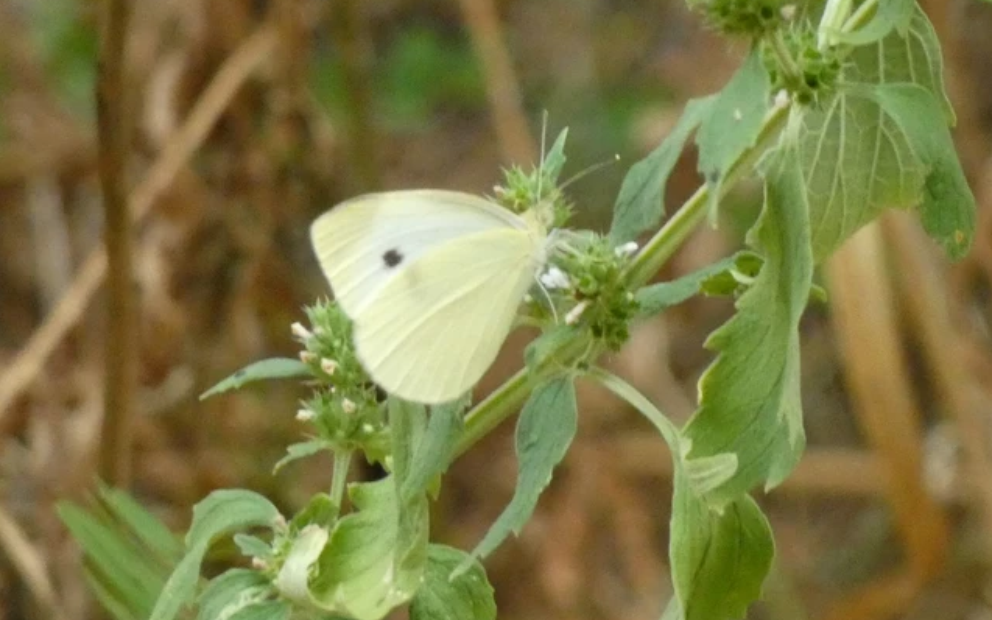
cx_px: 497
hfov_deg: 6.4
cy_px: 313
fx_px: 8894
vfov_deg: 4.0
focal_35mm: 329
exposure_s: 1/320
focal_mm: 55.4
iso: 1250
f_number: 5.6
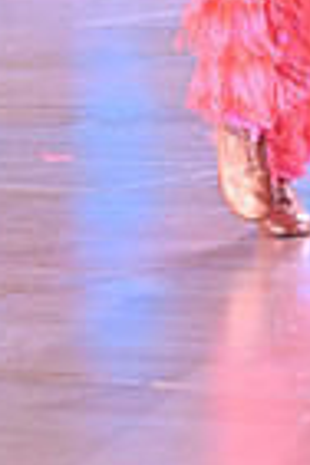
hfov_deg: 2.8
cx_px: 328
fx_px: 6367
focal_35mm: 493
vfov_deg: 4.2
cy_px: -148
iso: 4000
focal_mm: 120
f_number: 6.3
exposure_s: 1/500
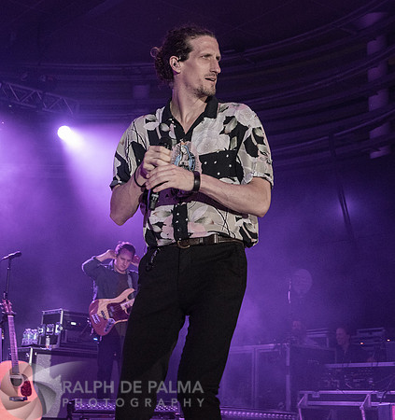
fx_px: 890
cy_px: 139
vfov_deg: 26.4
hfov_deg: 25.0
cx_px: 196
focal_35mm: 67
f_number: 5.6
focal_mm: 38
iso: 1600
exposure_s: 1/160
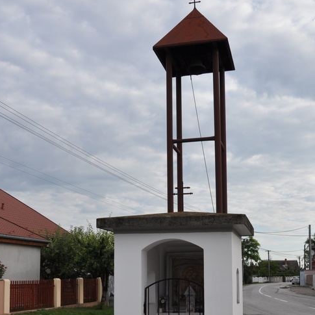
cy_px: 226
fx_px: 513
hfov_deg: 34.1
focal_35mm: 50
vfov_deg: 33.6
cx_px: 167
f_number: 10
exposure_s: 1/400
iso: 400
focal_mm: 21
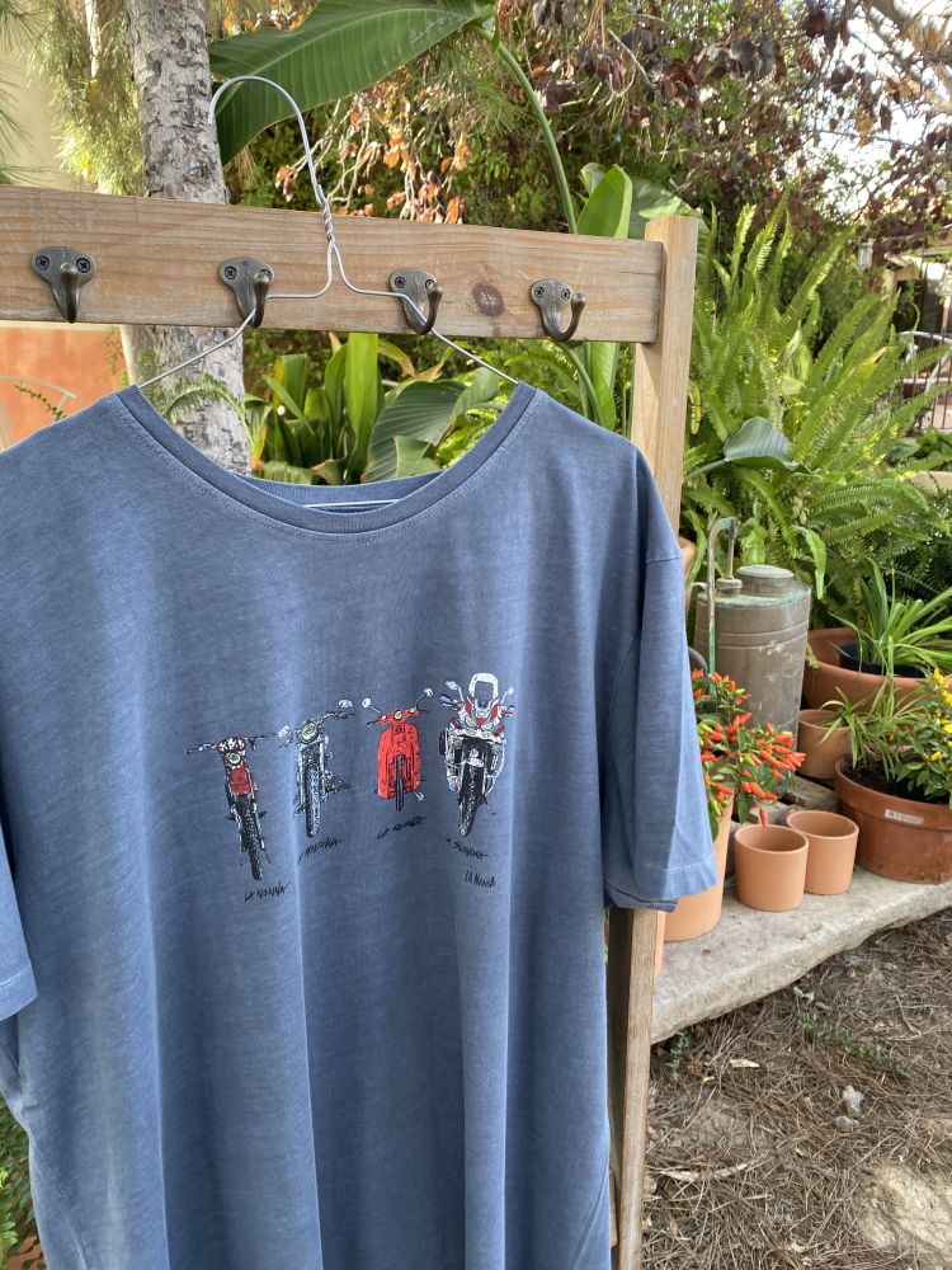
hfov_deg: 53.1
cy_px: 635
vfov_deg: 67.3
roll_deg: -0.9
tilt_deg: -13.9
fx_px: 953
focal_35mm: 26
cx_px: 476
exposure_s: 1/121
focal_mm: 4.25
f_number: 1.8
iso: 50
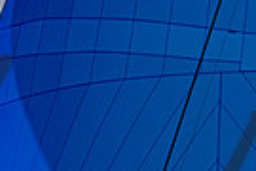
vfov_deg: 1.5
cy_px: 288
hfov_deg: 2.3
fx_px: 6414
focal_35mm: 902
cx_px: 312
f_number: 6.3
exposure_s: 1/6400
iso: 320
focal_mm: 175
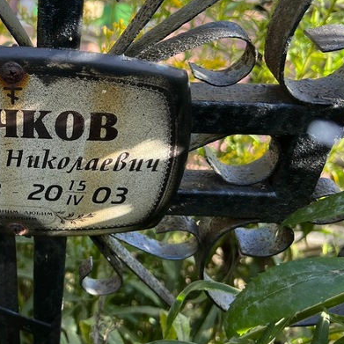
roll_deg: -1.6
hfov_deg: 33.1
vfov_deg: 35.5
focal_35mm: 47
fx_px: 528
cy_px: 103
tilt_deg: -33.9
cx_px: 2
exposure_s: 1/439
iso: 50
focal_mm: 5.7
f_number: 1.5
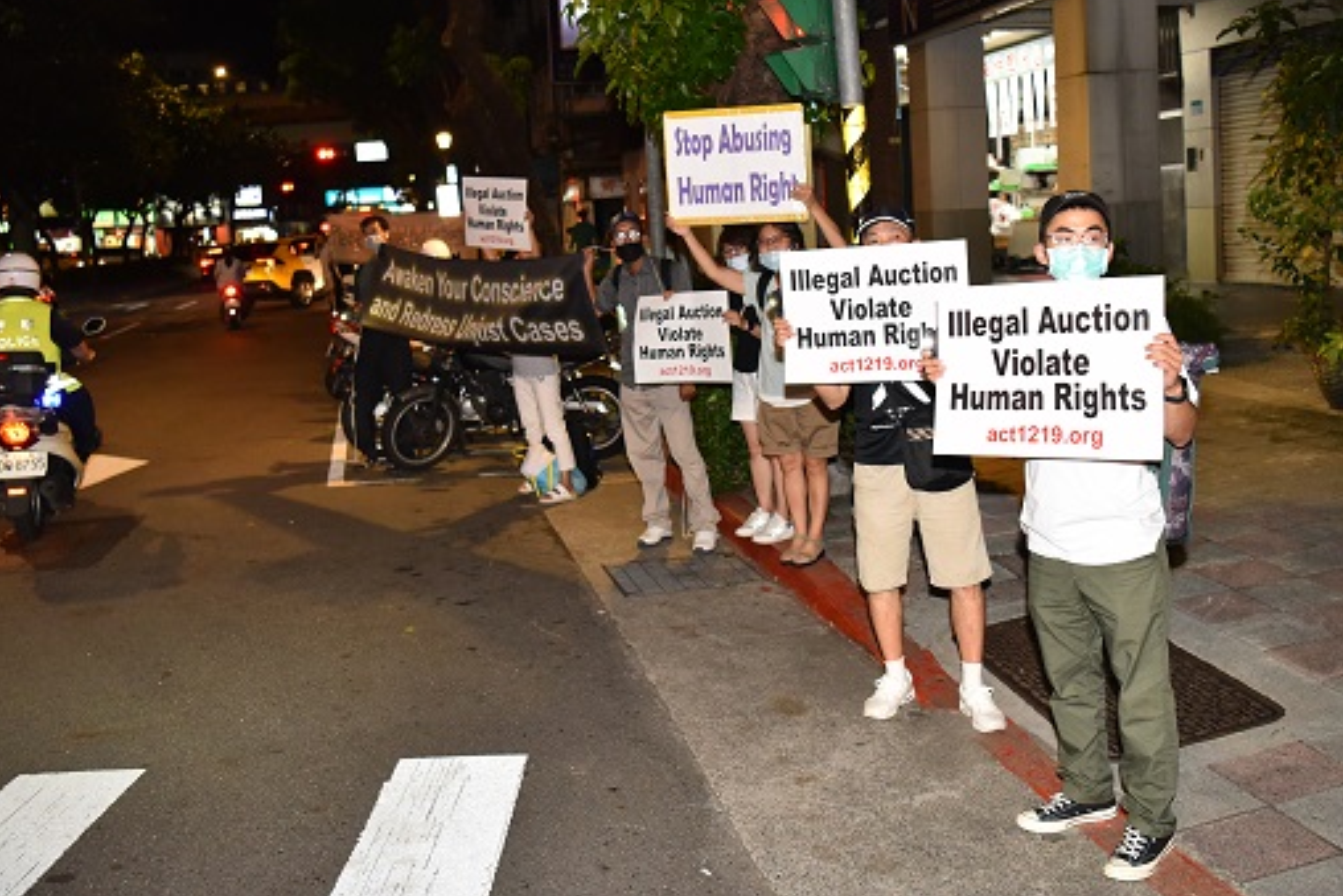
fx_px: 1455
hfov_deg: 49.5
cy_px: 352
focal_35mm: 39
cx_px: 711
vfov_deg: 34.1
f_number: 2.8
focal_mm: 31
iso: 2500
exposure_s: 1/160
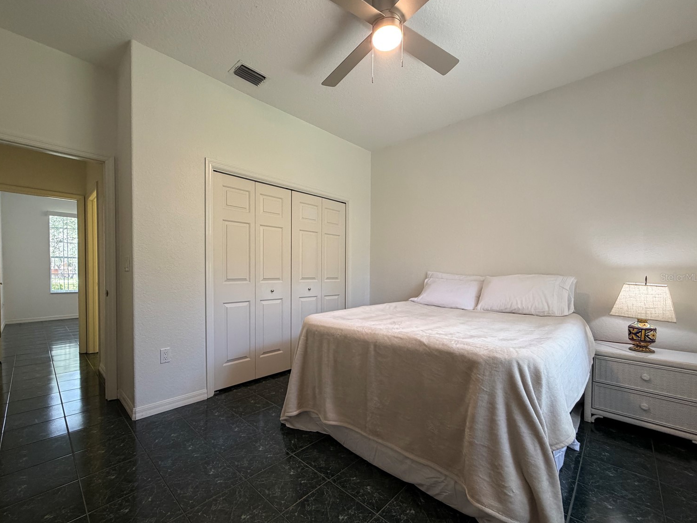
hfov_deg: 98.1
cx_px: 331
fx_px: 302
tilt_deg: -1.5
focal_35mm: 15
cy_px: 277
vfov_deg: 81.7
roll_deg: +0.3
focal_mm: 2.22
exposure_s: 1/120
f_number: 2.2
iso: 250
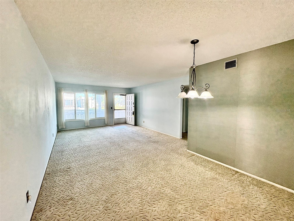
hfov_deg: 102.1
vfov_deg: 85.7
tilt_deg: -2.5
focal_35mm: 14
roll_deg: -0.8
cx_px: 147
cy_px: 110
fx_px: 119
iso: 250
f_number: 2.2
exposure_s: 1/120
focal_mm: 2.22
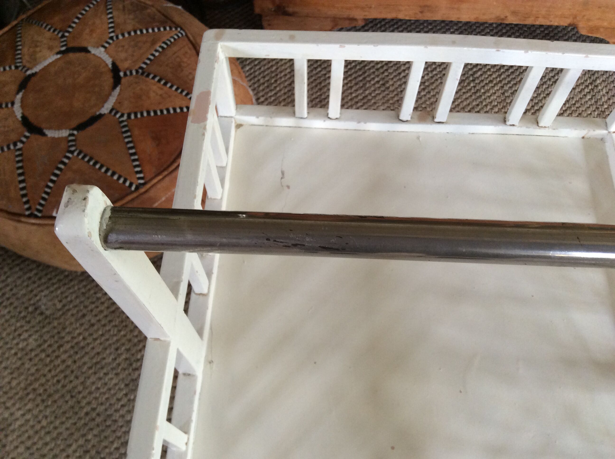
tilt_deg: -63.6
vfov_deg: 44.1
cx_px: 308
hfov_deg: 56.9
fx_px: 568
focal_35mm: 32
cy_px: 230
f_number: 2.4
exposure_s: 1/25
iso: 80
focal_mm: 3.3
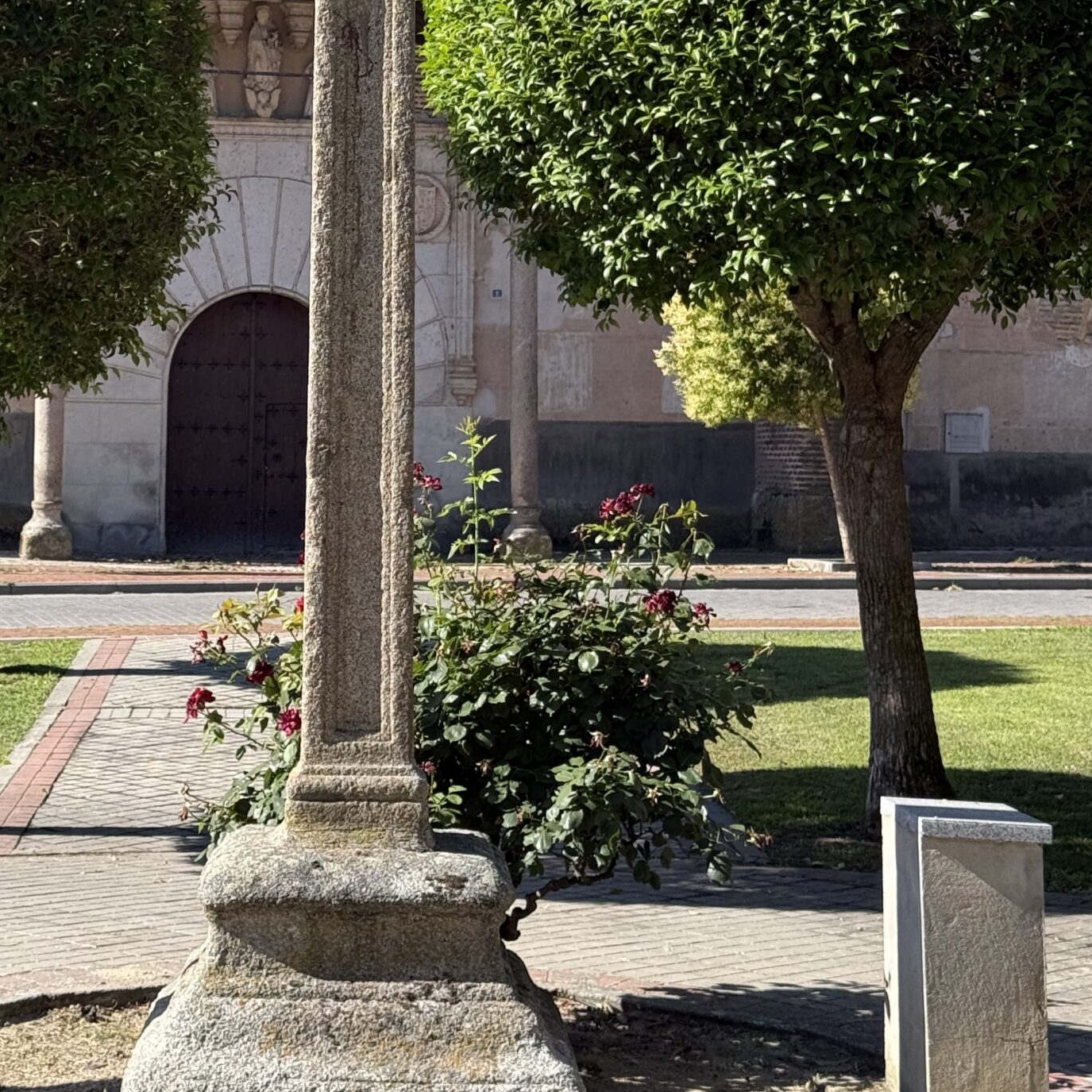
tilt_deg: +6.3
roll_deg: -0.9
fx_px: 2820
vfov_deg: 21.5
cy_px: 149
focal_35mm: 79
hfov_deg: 21.8
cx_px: 344
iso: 64
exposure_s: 1/2208
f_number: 1.78
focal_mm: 6.76
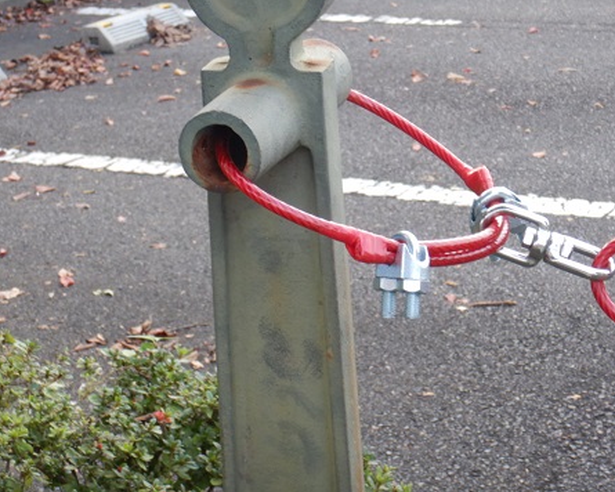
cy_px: 109
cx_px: 289
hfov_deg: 20.8
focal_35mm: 92
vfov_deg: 16.6
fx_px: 1675
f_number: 4.4
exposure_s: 1/30
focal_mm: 10.1
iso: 140
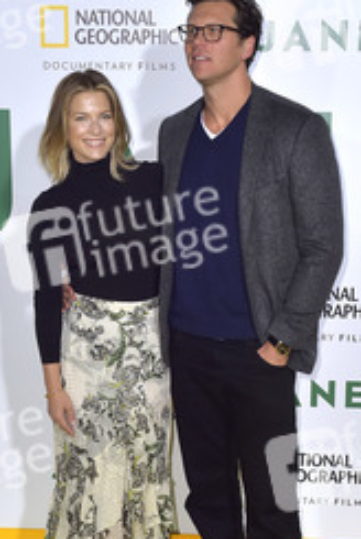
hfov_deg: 22.0
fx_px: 930
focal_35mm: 62
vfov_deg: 32.1
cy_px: 350
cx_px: 179
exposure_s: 1/320
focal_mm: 38
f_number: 6.3
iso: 500
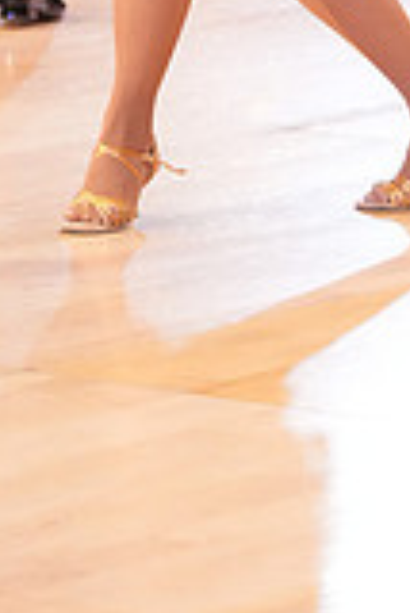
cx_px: -94
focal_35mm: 311
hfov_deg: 4.4
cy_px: -448
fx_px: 5301
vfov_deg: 6.5
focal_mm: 86
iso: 3200
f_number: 4
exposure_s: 1/250
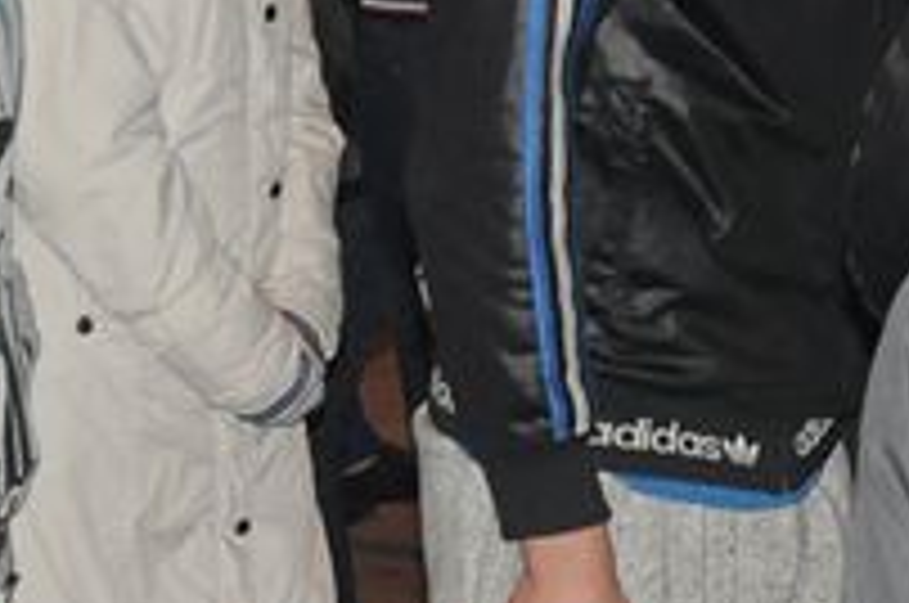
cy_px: 70
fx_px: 5420
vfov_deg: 6.4
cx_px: 117
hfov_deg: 9.6
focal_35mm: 215
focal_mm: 34
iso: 2000
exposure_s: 1/60
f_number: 5
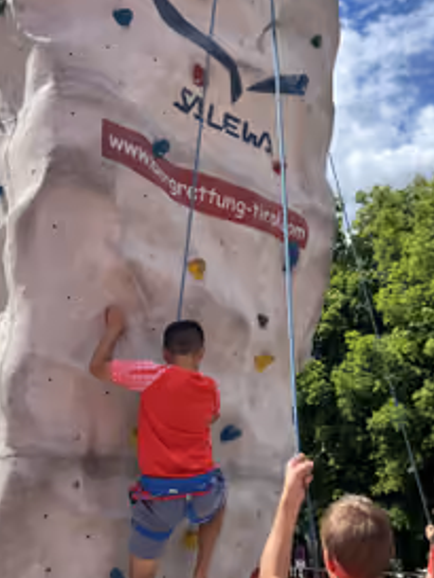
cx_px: 266
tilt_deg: +14.6
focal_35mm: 40
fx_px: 668
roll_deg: +1.8
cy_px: 343
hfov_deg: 35.8
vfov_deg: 46.5
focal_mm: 5.7
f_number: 1.5
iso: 50
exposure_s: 1/2457
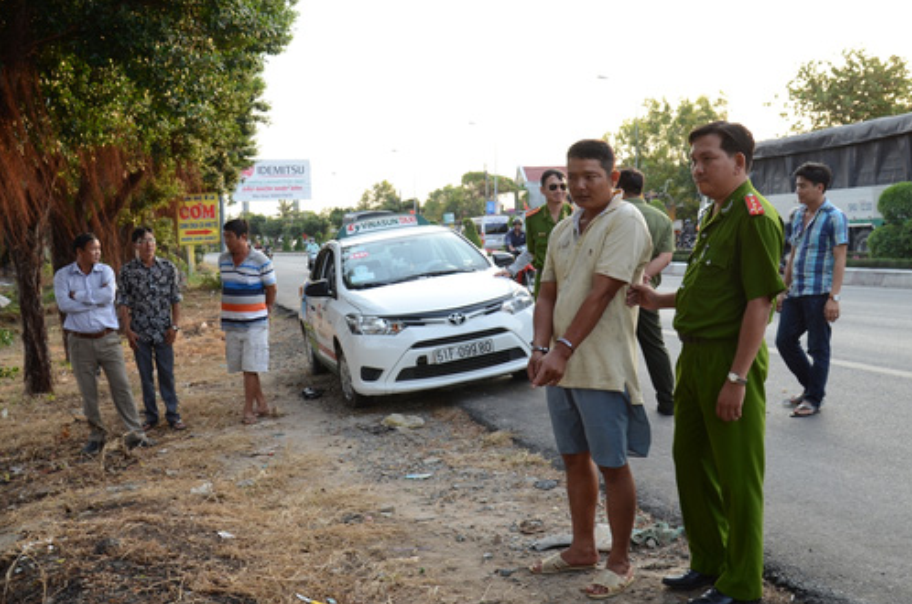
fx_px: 986
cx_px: 436
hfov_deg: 49.6
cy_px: 309
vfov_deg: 34.1
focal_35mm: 39
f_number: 5
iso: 200
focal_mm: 24
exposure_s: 1/125
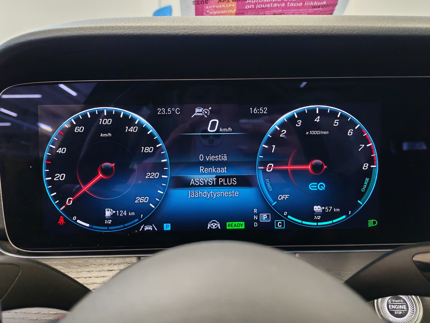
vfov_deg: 44.2
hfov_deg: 56.8
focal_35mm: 32
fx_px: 398
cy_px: 162
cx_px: 215
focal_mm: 6.12
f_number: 1.9
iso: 1250
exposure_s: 1/100
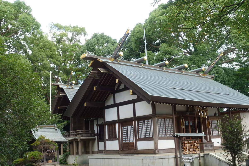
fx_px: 297
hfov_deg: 45.4
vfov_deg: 31.2
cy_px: 83
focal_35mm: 43
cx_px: 124
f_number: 5
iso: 125
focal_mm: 15.74
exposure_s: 1/80
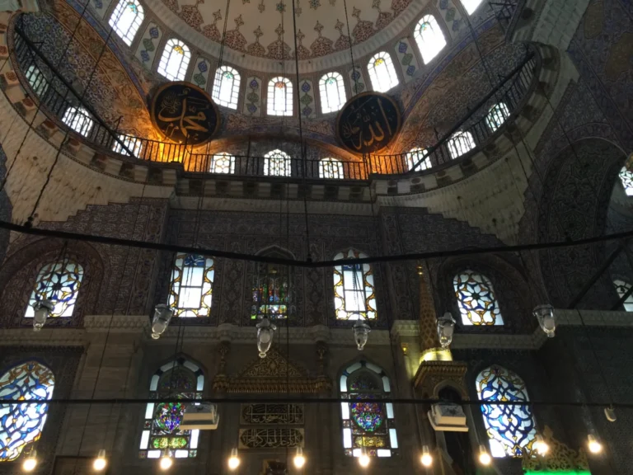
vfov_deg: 48.2
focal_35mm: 29
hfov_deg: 61.7
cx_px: 316
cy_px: 238
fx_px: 530
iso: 125
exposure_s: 1/30
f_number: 2.2
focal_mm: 4.15
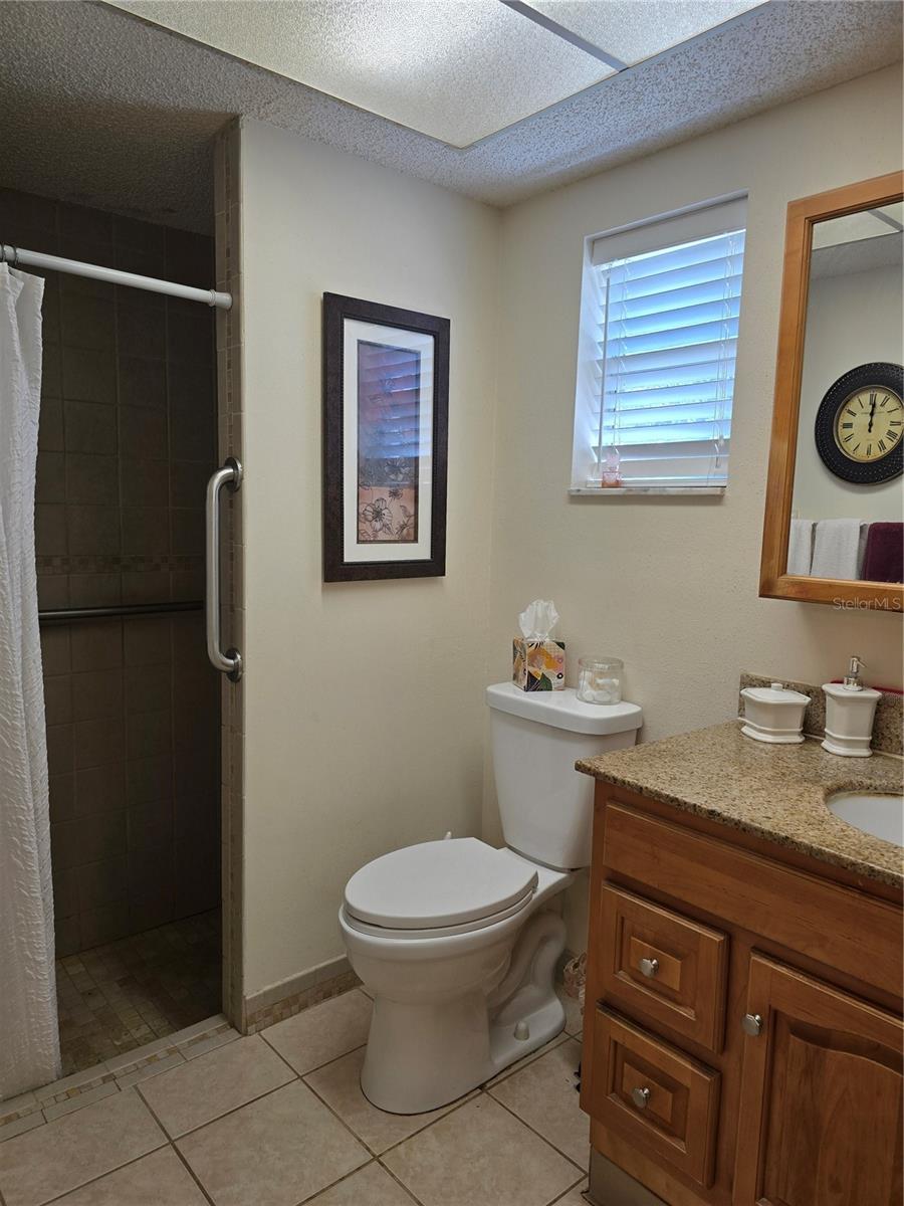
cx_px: 452
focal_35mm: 23
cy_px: 603
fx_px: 801
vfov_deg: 73.9
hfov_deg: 58.9
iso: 64
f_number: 1.7
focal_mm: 6.3
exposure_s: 1/120
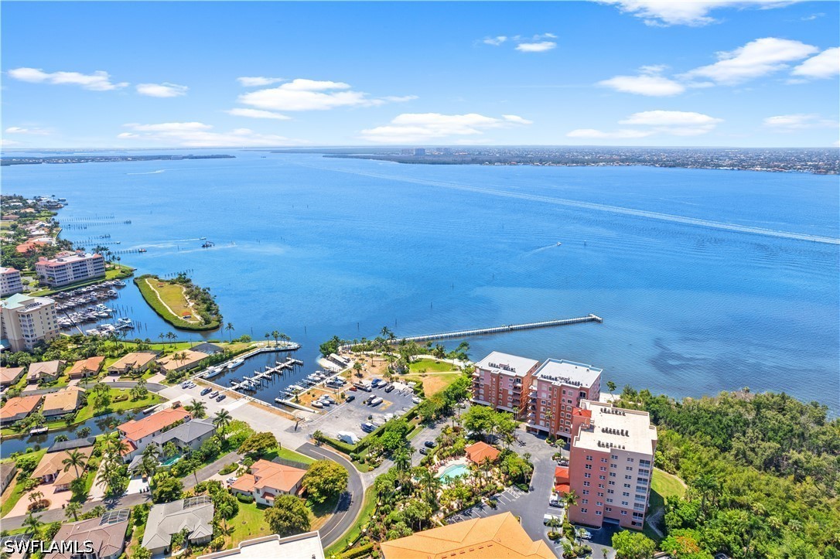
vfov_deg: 57.2
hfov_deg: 78.6
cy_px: 280
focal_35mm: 22
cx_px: 420
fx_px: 513
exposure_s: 1/500
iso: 100
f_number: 2.8
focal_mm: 8.38
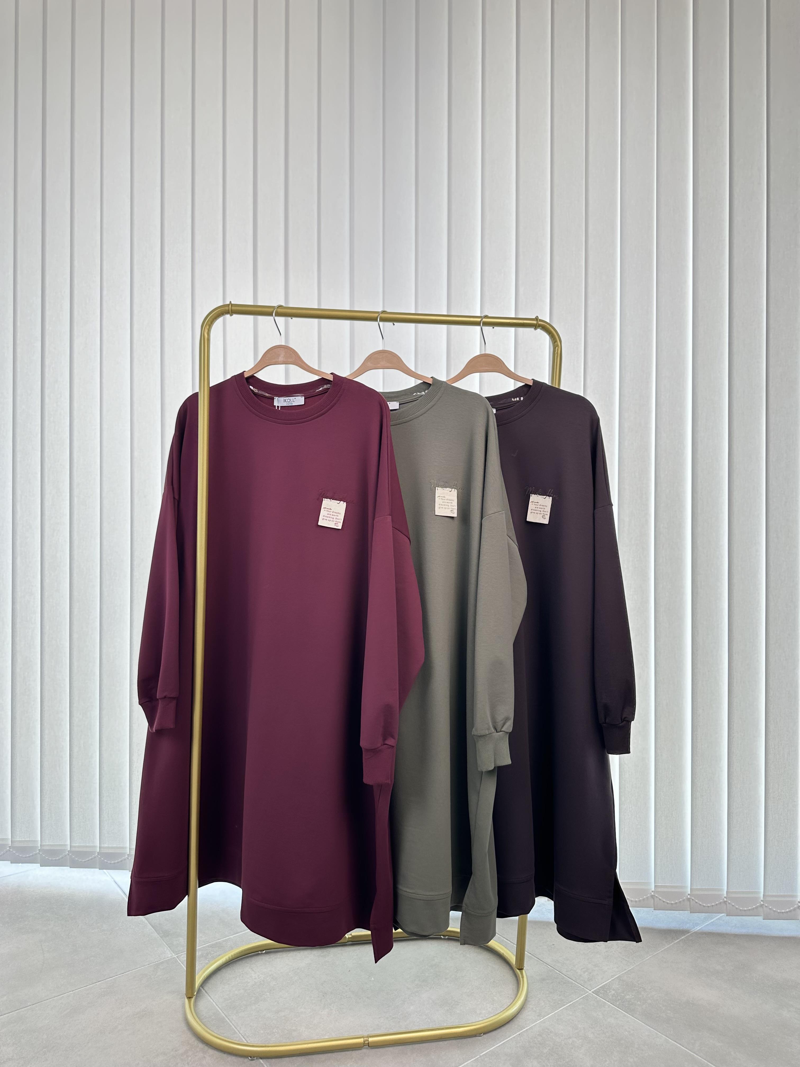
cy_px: 534
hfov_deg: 56.8
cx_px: 400
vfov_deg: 71.6
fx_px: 740
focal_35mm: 24
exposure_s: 1/153
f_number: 1.78
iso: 80
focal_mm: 6.86
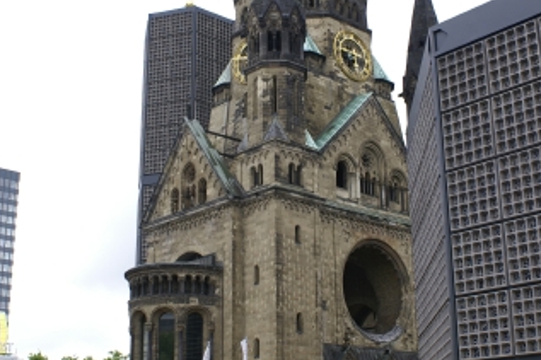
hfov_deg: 34.0
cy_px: 150
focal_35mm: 59
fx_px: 886
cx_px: 270
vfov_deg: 22.9
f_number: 7.1
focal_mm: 26
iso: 100
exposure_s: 1/50
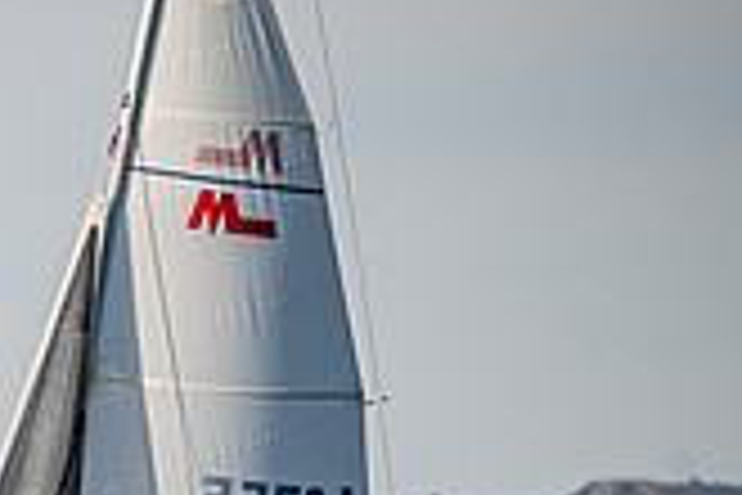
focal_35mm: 1065
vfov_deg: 1.3
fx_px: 21949
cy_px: 740
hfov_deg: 1.9
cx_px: -423
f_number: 5.3
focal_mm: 300
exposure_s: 1/3200
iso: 320
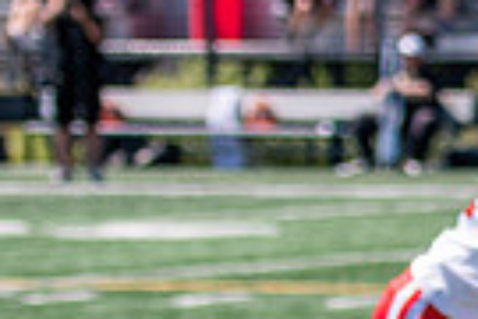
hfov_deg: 3.7
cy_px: 486
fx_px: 7289
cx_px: 1020
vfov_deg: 2.5
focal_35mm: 549
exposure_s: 1/2500
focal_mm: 70
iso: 160
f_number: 2.8
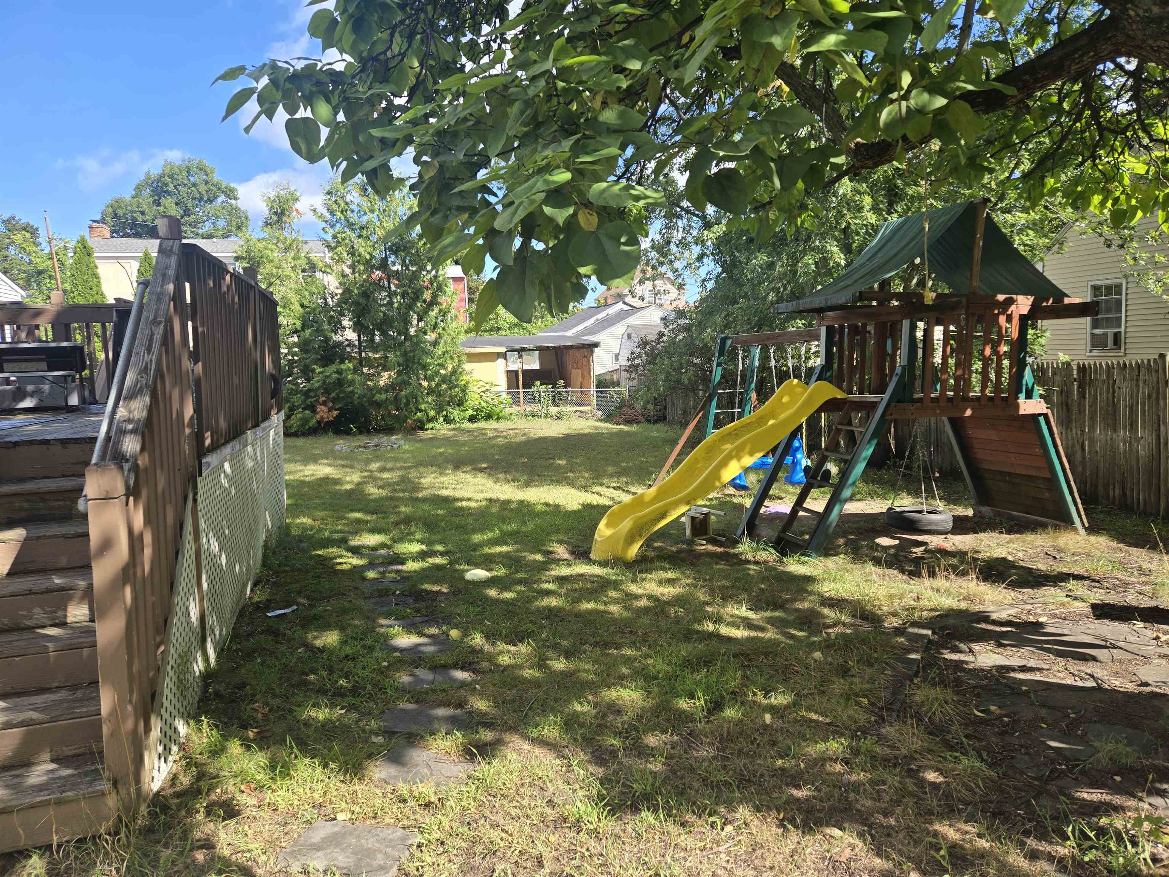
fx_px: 777
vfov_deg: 58.9
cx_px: 584
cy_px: 438
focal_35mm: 23
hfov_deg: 73.9
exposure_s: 1/654
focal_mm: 5.4
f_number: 1.8
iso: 25
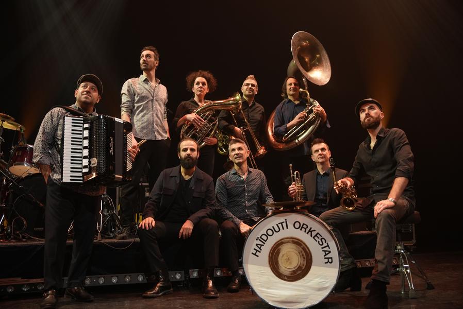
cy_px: 154
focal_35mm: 33
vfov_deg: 39.6
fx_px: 430
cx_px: 232
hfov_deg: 56.6
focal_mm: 33.4
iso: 640
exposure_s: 1/80
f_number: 3.2
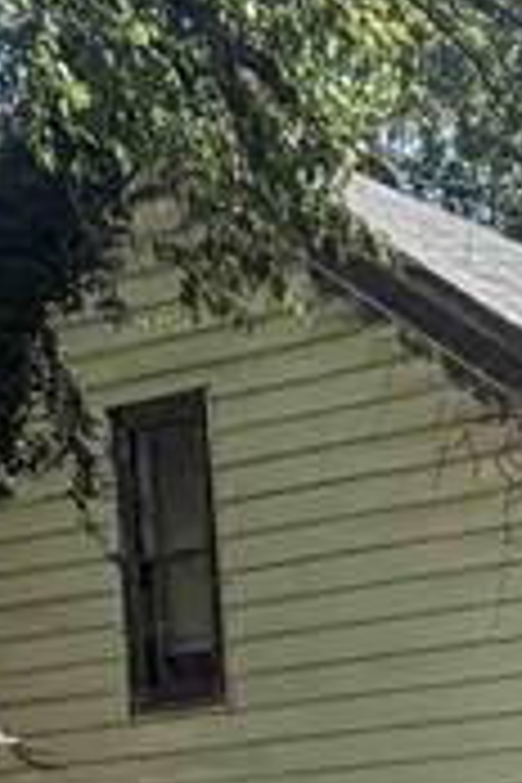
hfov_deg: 10.6
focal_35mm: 107
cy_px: 1233
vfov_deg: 17.0
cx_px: 1328
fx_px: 2327
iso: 50
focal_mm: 2.22
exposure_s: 1/502
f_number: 2.2
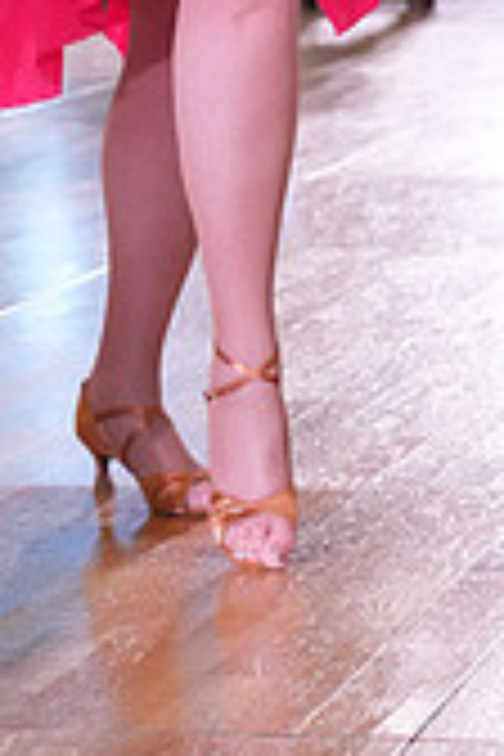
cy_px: -292
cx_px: -119
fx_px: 3843
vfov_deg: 10.9
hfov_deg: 7.4
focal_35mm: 183
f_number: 5
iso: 5000
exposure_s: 1/320
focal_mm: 53
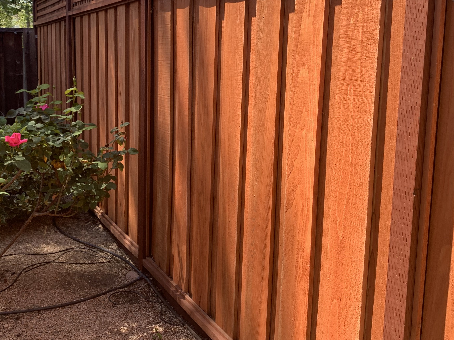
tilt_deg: -7.8
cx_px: 243
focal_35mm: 38
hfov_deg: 48.9
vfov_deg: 37.5
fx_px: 498
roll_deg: -1.6
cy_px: 126
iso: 25
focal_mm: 4.25
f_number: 1.8
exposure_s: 1/429
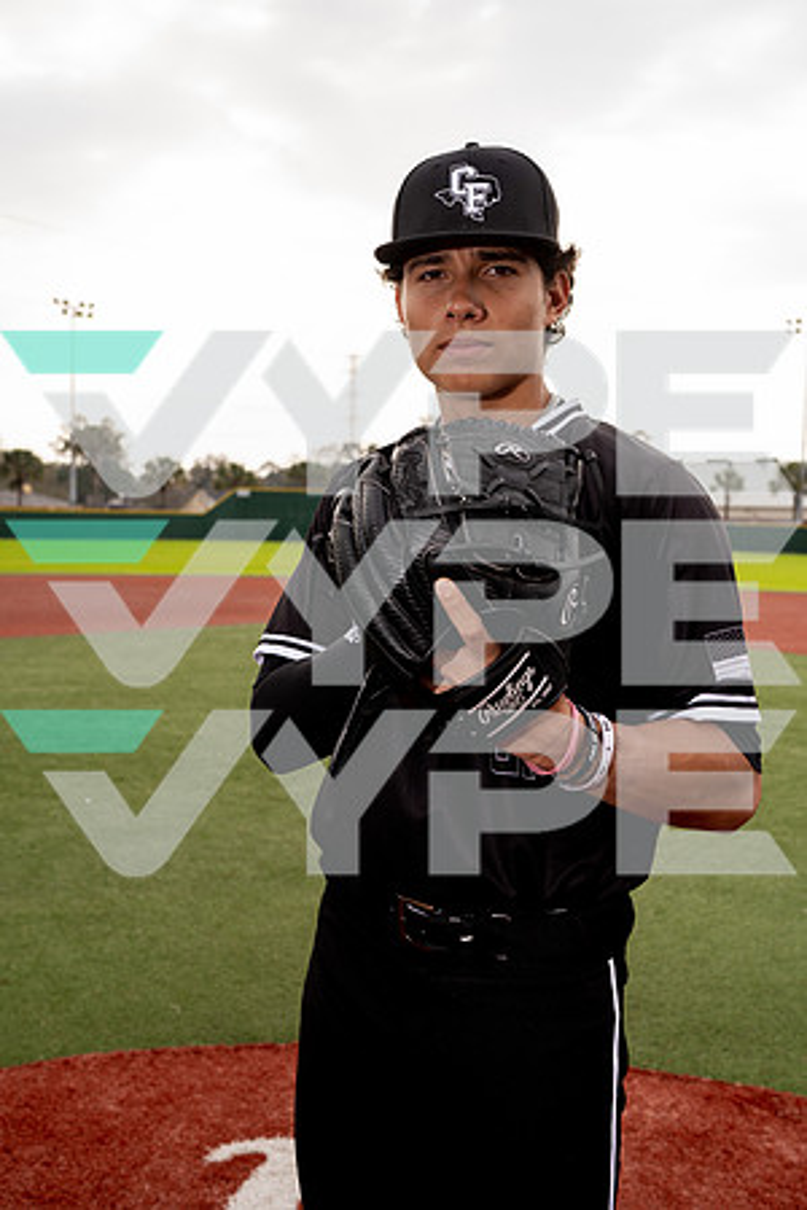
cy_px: 605
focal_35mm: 35
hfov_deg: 37.9
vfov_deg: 54.4
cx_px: 404
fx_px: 1177
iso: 125
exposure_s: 1/250
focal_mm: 35
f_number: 5
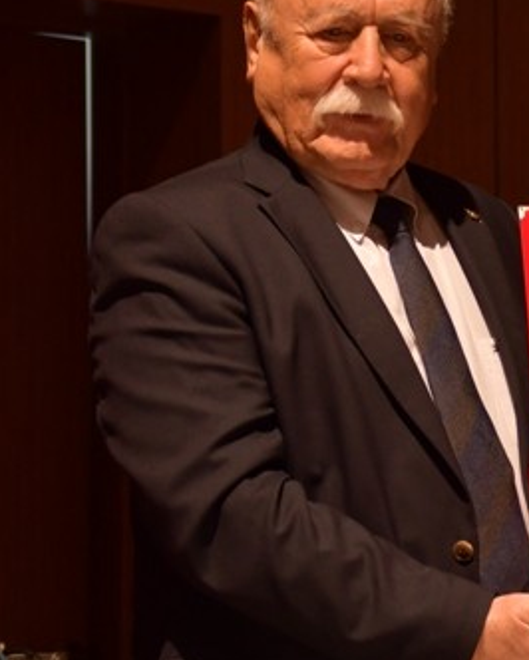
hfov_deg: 7.3
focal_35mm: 210
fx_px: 4106
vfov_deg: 9.2
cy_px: 244
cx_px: 585
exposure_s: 1/60
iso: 640
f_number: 5
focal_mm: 62
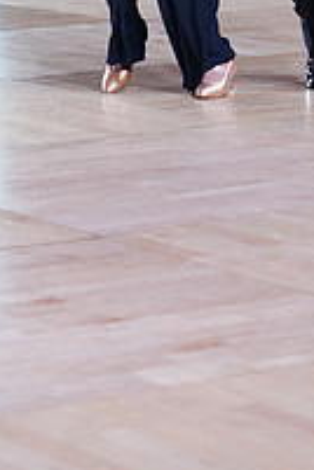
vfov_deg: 10.0
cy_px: -164
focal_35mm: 202
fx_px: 2643
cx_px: 221
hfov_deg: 6.8
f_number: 2.8
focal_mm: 70
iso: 800
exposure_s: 1/500
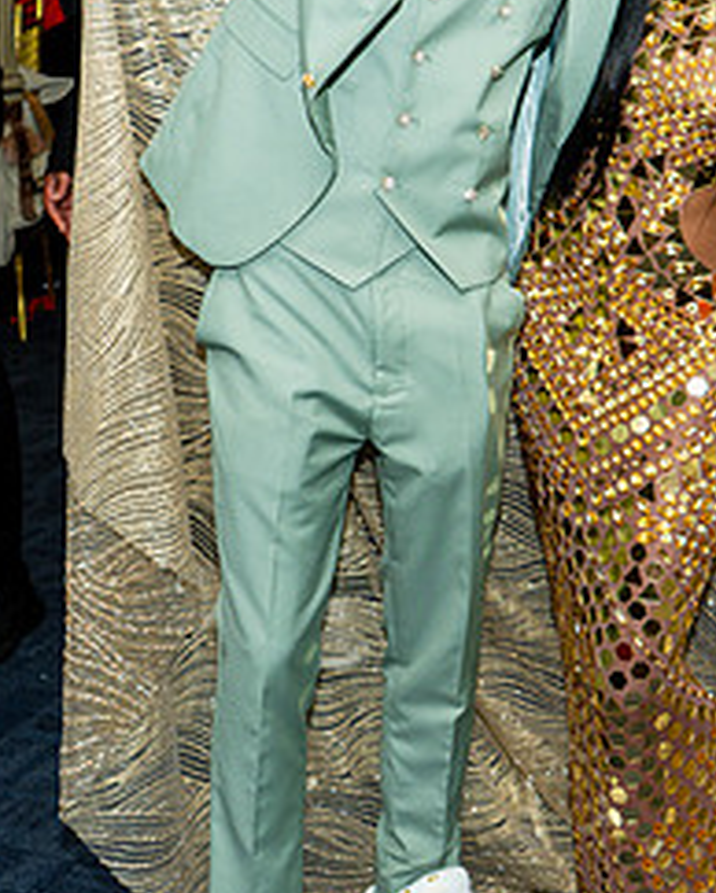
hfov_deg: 19.7
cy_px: 254
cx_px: 439
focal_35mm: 78
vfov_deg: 24.2
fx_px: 2064
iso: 400
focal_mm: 28
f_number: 3.5
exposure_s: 1/125
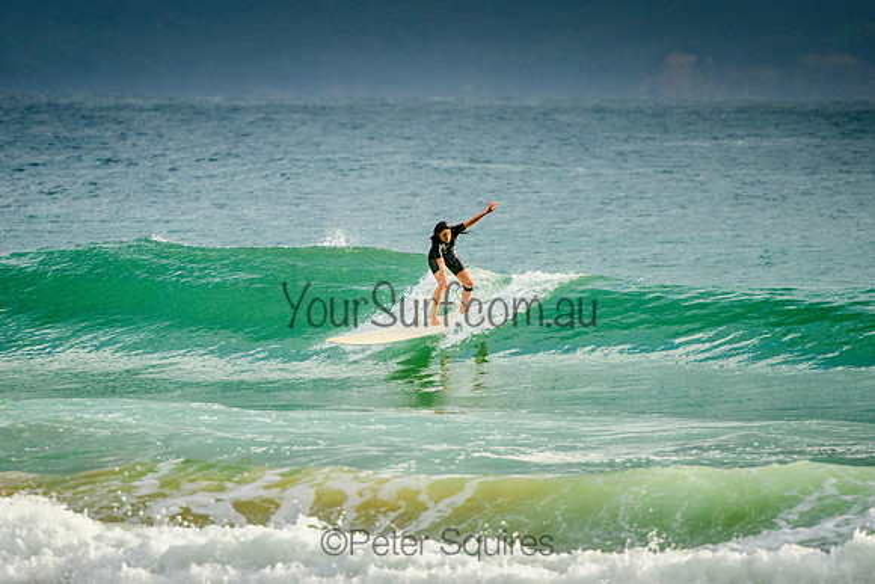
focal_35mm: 550
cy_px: 303
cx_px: 408
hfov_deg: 3.7
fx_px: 13372
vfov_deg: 2.5
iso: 900
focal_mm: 400
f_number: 5.6
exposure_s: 1/2000
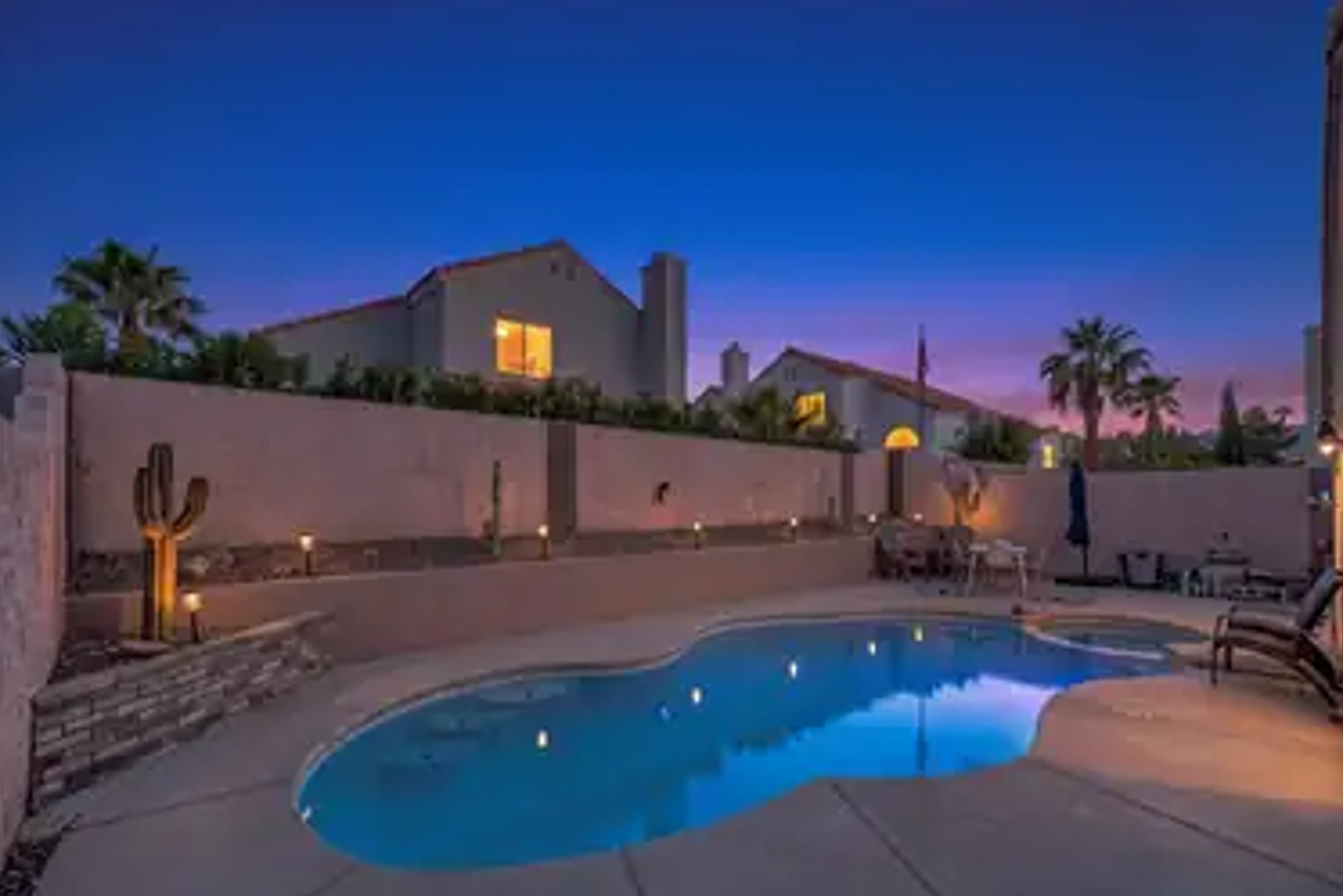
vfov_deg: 77.4
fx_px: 560
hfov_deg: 100.3
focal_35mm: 15
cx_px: 709
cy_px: 459
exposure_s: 1/1000
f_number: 8
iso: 320
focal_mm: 14
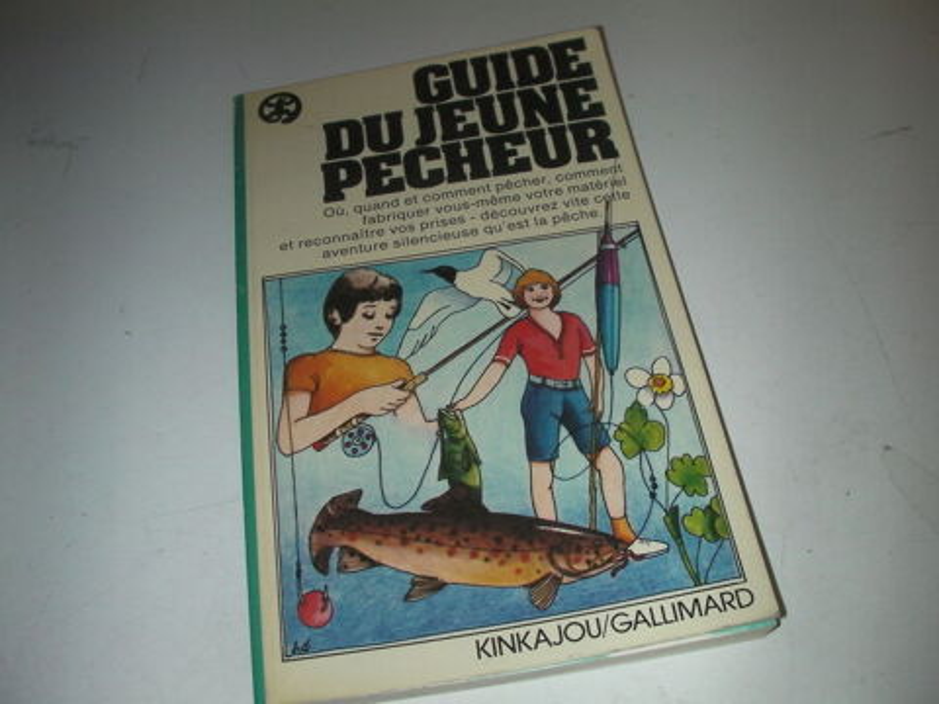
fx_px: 1031
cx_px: 470
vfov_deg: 37.7
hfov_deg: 49.0
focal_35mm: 38
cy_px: 352
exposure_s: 1/30
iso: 200
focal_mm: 6.3
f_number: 5.6
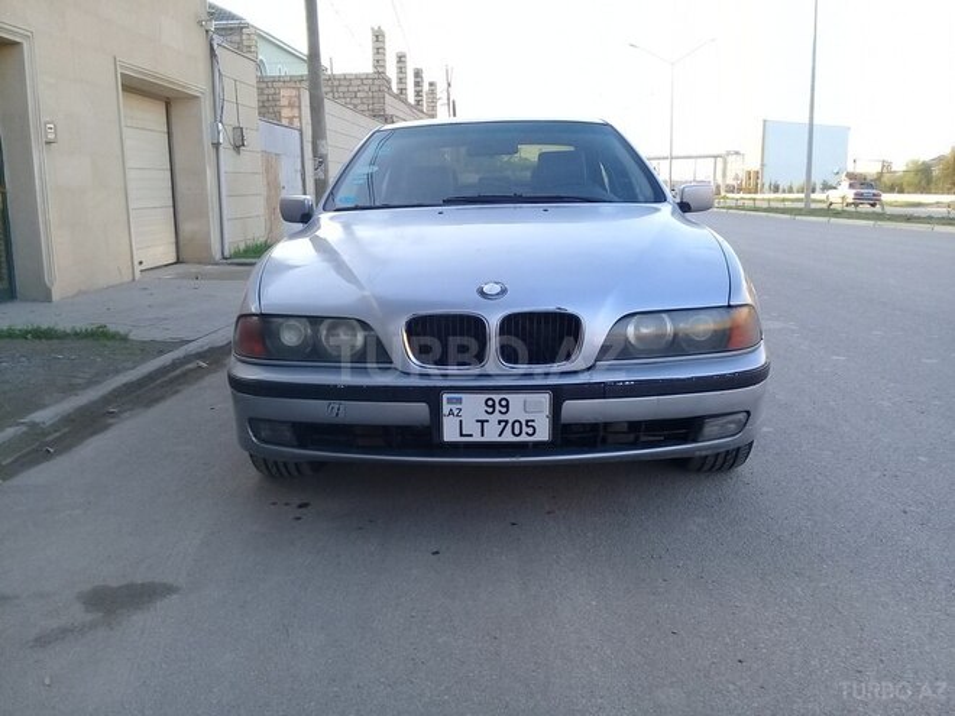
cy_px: 358
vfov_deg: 45.4
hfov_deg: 58.4
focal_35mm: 31
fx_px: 855
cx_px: 478
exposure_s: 1/122
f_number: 2.2
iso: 50
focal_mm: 3.3
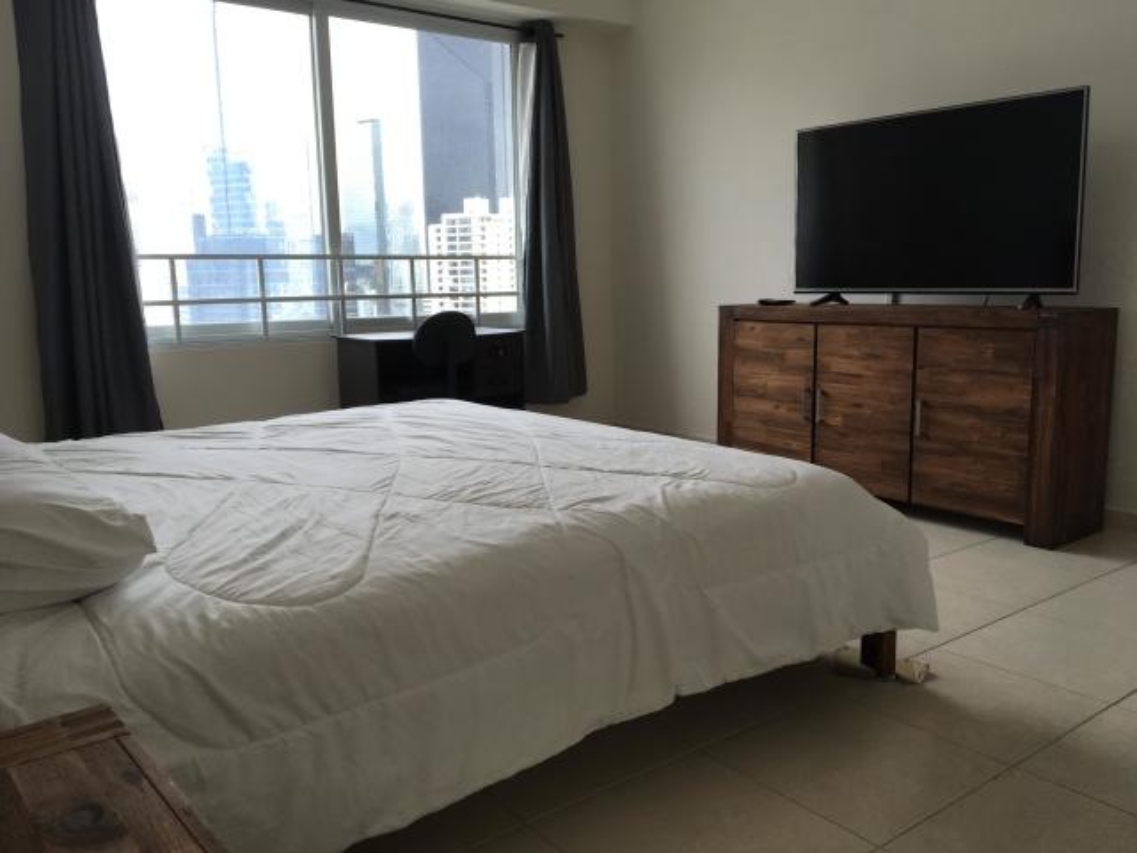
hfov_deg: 61.7
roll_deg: +1.6
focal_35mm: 29
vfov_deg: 48.2
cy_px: 426
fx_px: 953
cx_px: 568
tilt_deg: -7.5
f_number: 2.2
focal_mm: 4.15
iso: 32
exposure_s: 1/120
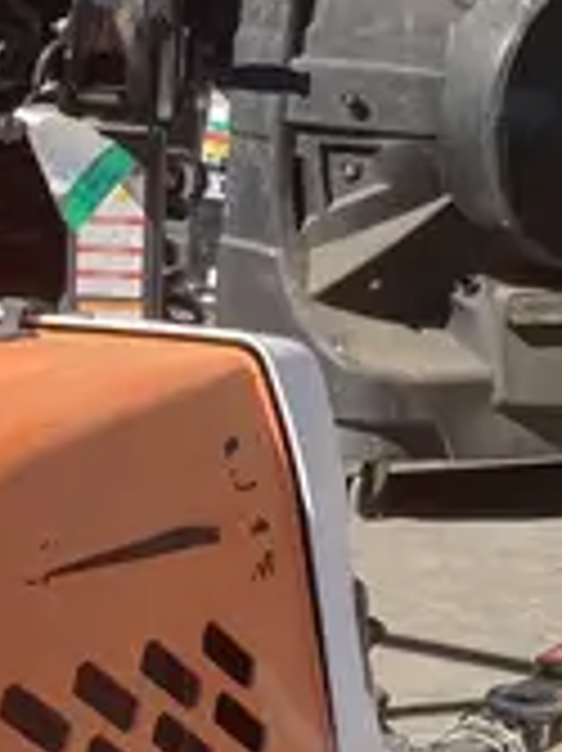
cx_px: -36
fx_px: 2666
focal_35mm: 123
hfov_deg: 11.9
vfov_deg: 16.0
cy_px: 268
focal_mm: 3.99
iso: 20
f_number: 1.8
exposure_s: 1/1946
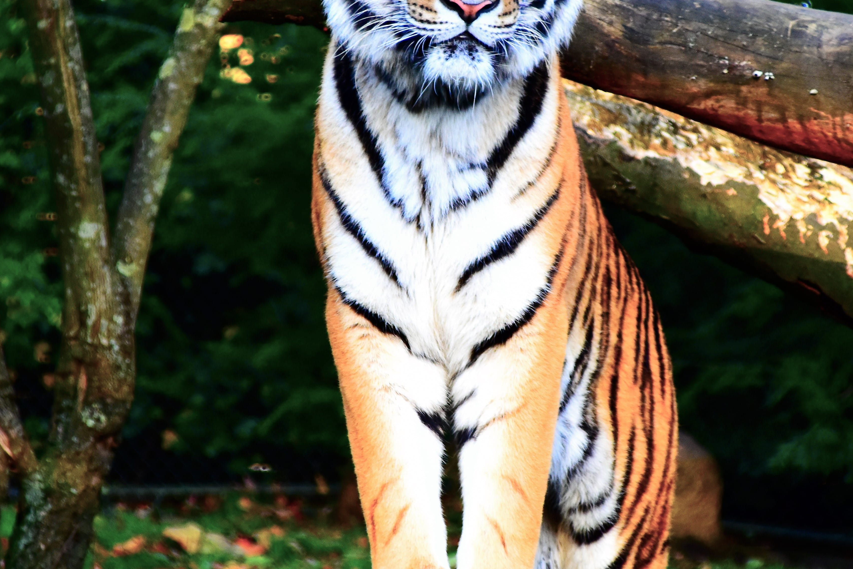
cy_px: 234
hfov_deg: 4.7
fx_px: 10351
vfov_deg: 3.1
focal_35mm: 437
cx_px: 399
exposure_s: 1/160
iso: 800
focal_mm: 165
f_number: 6
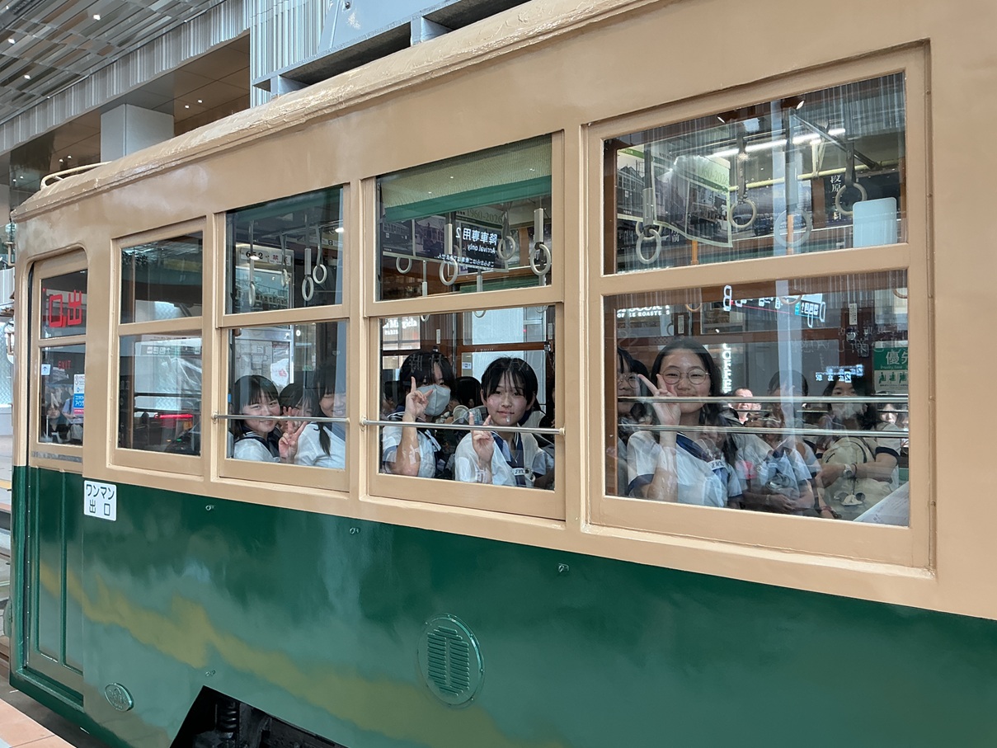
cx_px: 498
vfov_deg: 48.2
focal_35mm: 29
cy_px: 374
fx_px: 835
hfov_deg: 61.7
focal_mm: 3
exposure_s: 1/50
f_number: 1.8
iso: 32
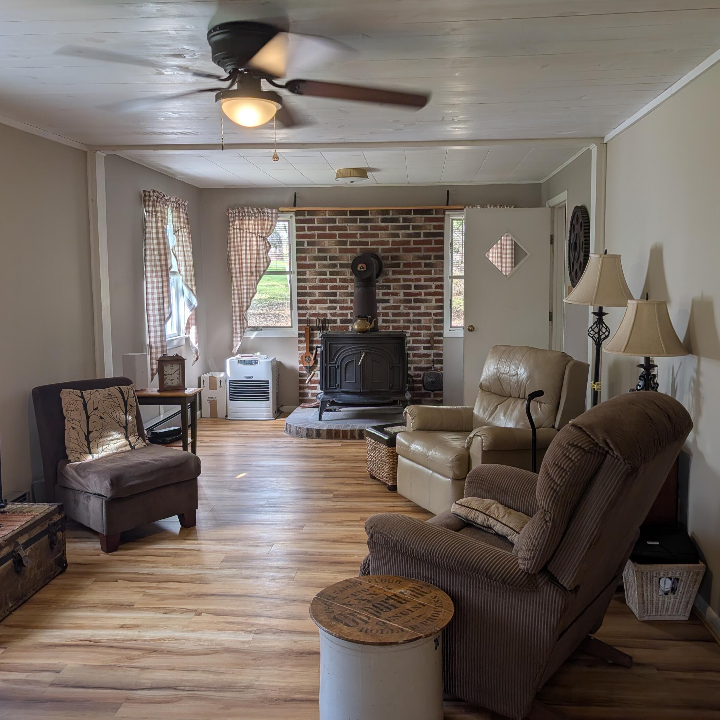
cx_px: 379
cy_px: 352
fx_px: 682
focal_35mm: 29
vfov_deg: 55.6
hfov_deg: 55.6
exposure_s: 1/213
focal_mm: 6.9
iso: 29
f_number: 1.68
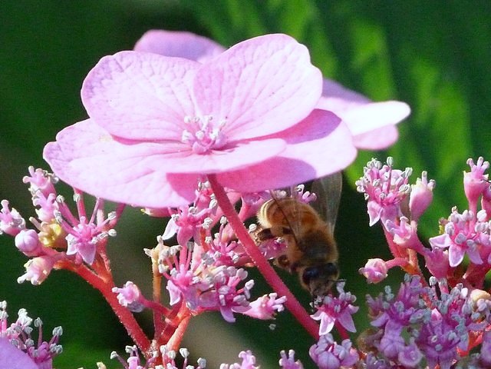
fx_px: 7858
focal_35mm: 554
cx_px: 246
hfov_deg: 3.6
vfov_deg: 2.7
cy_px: 184
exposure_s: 1/200
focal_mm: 99.7
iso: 800
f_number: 4.9
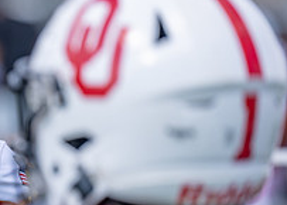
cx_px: -122
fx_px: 4353
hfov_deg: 3.8
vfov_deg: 2.7
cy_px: 139
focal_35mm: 534
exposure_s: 1/1000
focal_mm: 178
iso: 100
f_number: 2.8
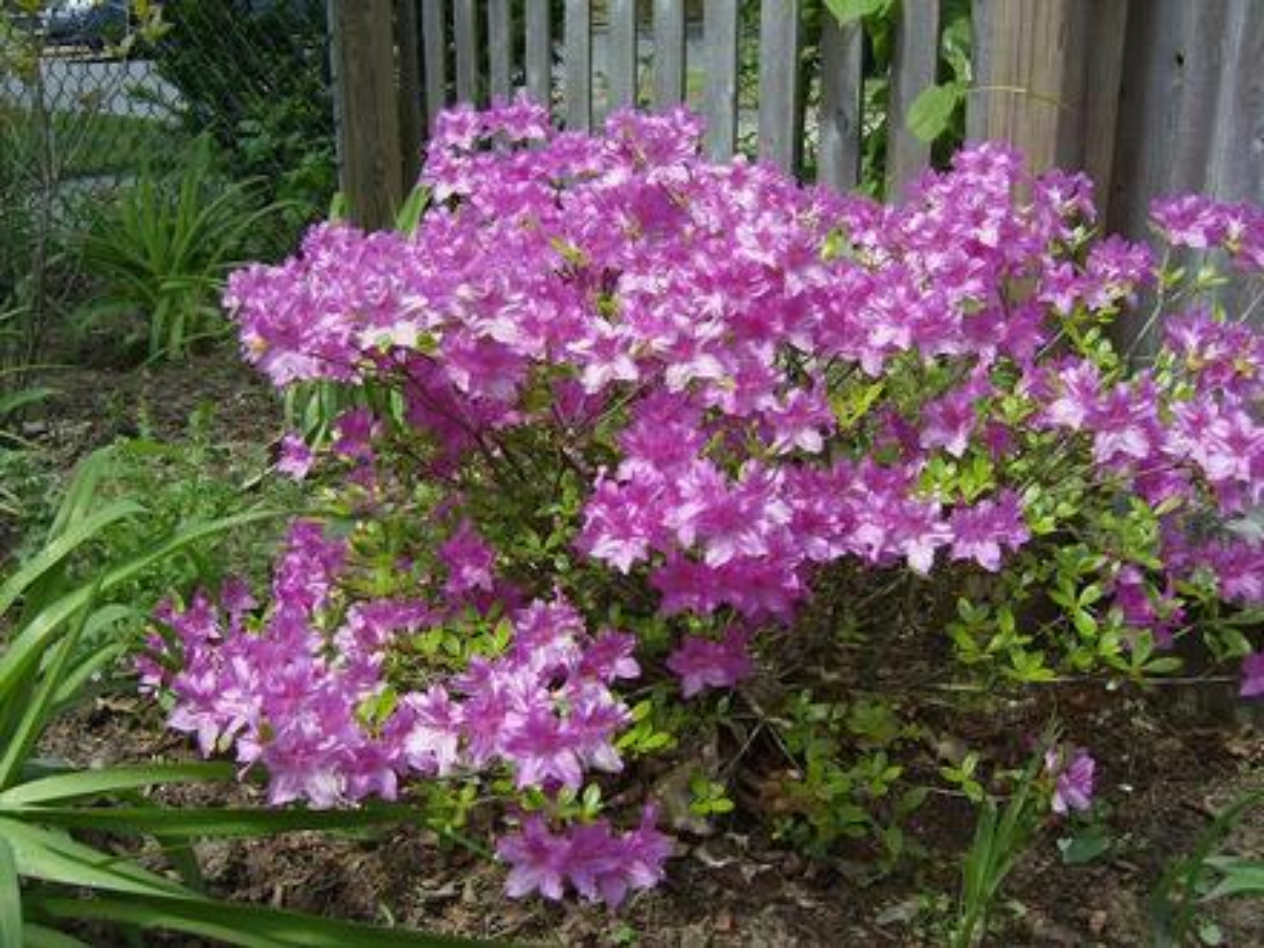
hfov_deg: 51.4
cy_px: 474
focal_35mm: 36
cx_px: 632
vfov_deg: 39.7
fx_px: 1315
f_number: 4.7
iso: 100
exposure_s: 1/332
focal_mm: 6
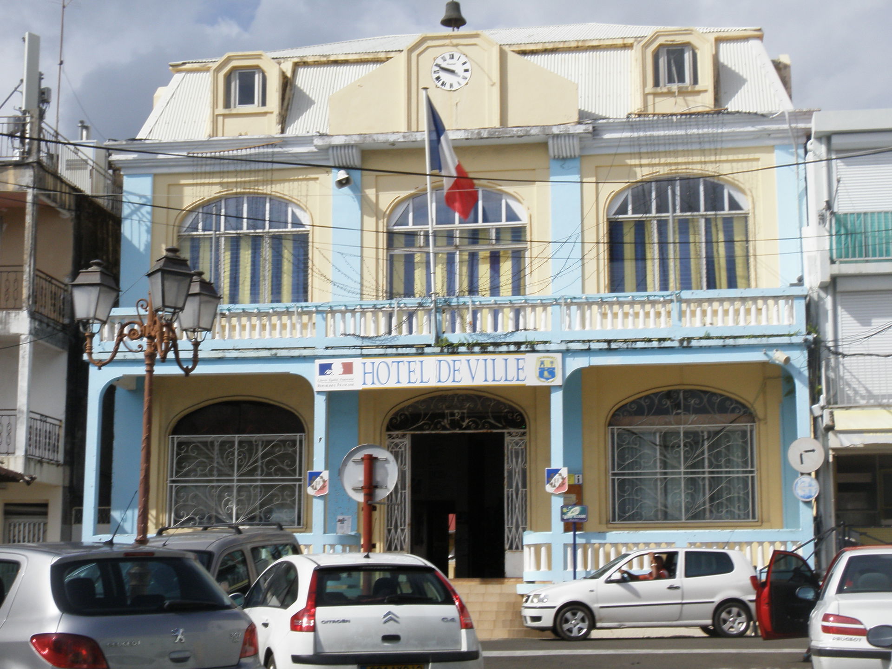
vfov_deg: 24.4
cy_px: 334
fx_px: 1546
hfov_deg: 32.2
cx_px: 446
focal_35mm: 60
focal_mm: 10.7
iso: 64
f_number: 13
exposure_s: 1/100
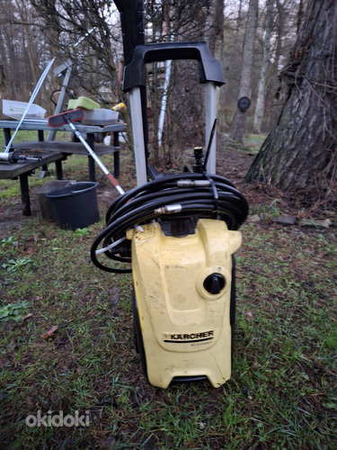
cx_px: 168
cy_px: 225
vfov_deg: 69.4
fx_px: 325
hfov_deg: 54.9
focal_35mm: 25
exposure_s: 1/25
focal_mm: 4.69
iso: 500
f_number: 1.8
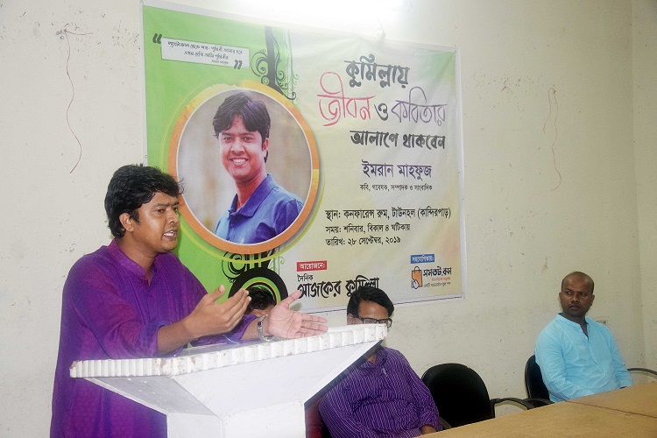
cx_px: 328
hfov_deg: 43.6
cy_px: 219
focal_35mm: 45
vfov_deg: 29.9
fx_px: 821
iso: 900
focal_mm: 30
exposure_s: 1/60
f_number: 4.2
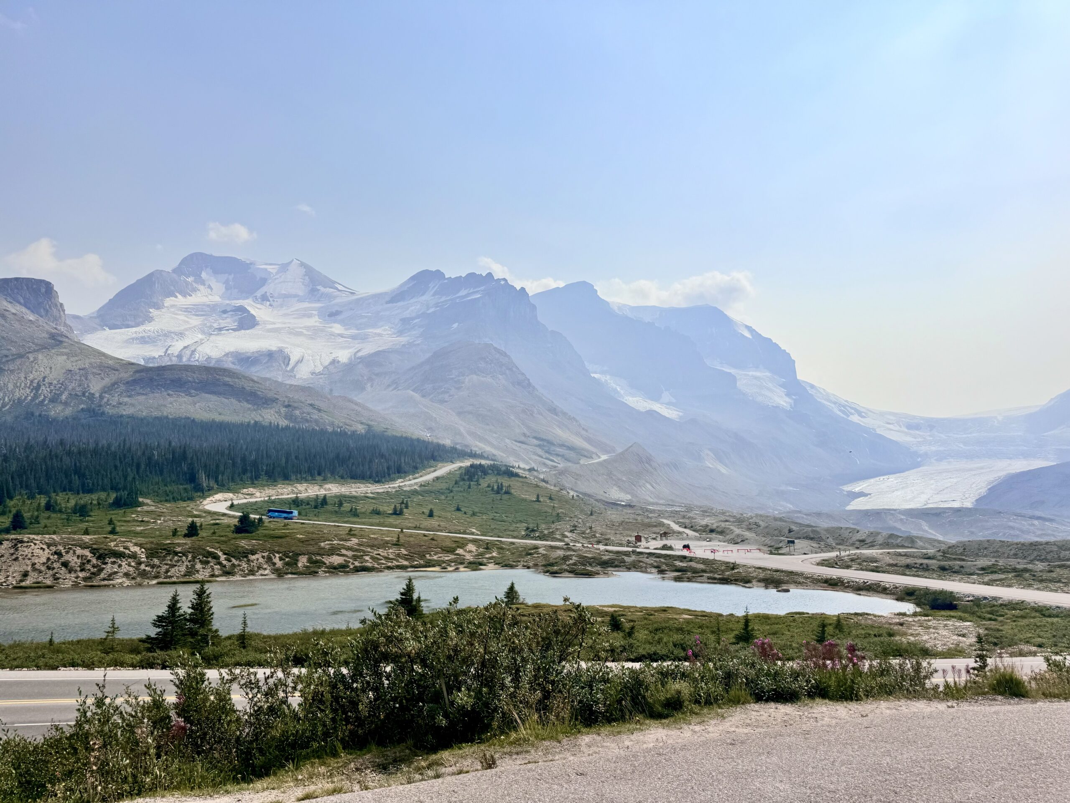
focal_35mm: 24
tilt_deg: +5.9
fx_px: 742
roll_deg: +0.0
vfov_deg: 56.8
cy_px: 402
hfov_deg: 71.6
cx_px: 535
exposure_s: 1/20000
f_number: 1.78
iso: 80
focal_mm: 6.76
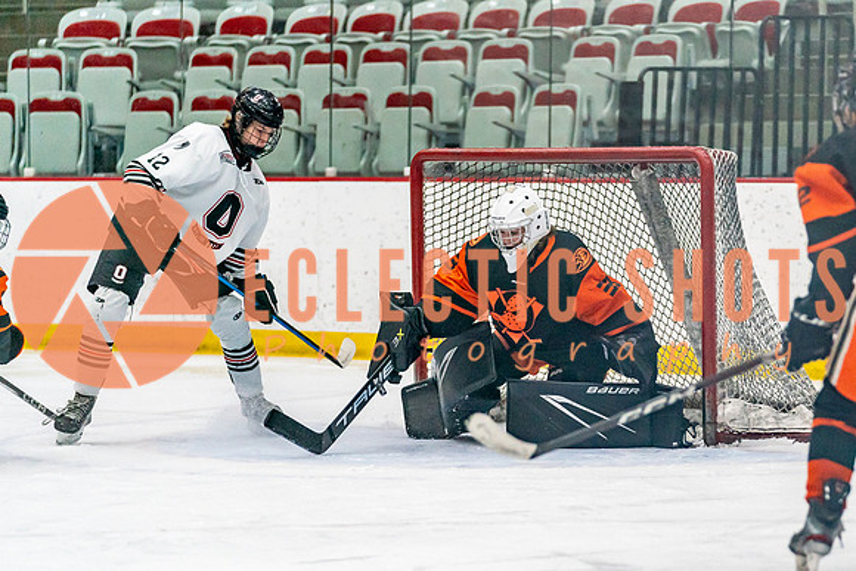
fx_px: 4598
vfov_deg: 7.1
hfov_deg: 10.6
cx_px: 539
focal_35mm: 193
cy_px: 392
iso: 3200
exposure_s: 1/1250
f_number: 2.8
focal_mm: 134
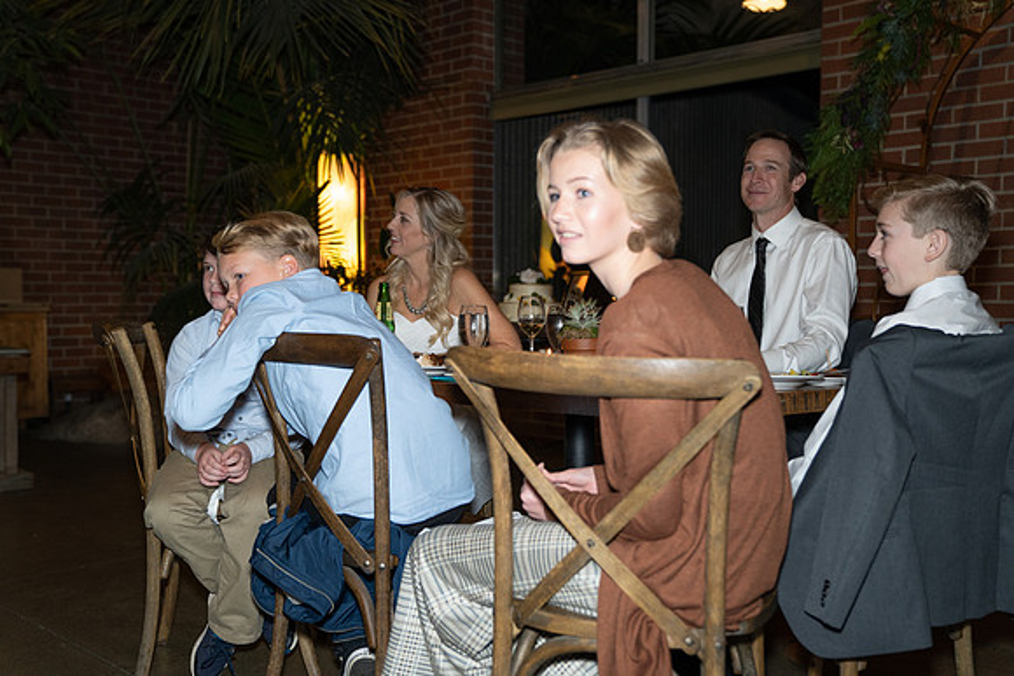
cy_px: 338
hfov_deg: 49.5
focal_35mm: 39
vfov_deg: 34.2
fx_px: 1099
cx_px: 507
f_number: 2.8
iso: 2000
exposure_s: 1/125
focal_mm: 39
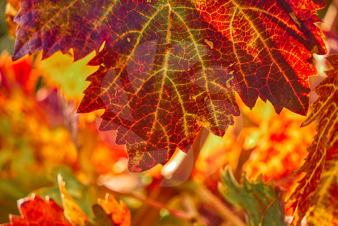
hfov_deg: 4.3
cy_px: 113
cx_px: 169
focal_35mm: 478
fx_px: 4489
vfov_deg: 2.9
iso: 125
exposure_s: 1/125
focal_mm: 175.2
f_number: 4.5
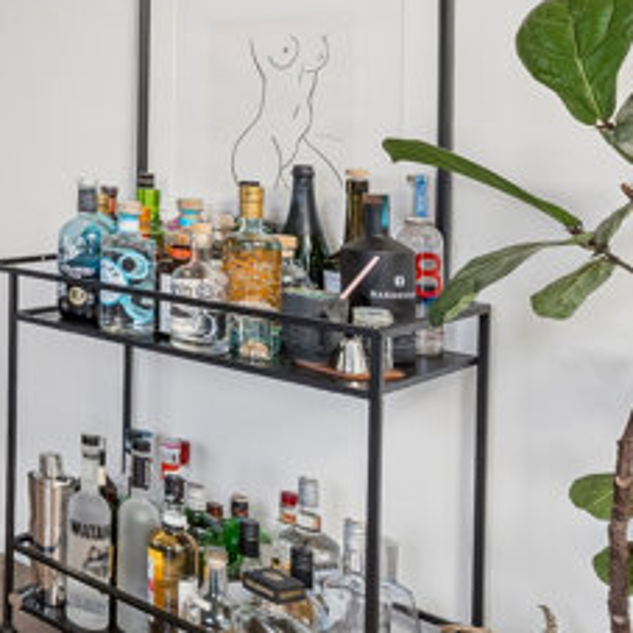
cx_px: -388
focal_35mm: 45
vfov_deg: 36.3
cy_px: 130
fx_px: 931
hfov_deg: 25.0
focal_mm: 10
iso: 250
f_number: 8
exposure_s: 1/13
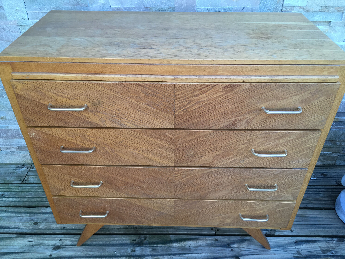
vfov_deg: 48.2
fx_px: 289
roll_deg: -1.9
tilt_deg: -36.7
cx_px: 172
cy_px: 130
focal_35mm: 29
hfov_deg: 61.7
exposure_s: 1/100
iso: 32
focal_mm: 4.15
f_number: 2.2
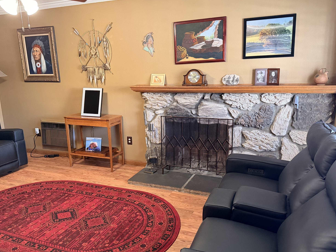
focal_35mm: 30
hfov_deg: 60.0
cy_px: 135
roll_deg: +2.5
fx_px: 291
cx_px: 162
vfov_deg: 46.8
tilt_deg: -15.0
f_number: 1.78
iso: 800
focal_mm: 6.76
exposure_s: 1/60
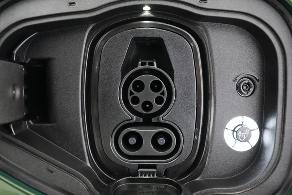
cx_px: 146
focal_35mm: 26
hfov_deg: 69.4
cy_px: 98
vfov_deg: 49.5
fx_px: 211
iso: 12800
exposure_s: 1/60
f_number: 2.8
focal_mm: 26
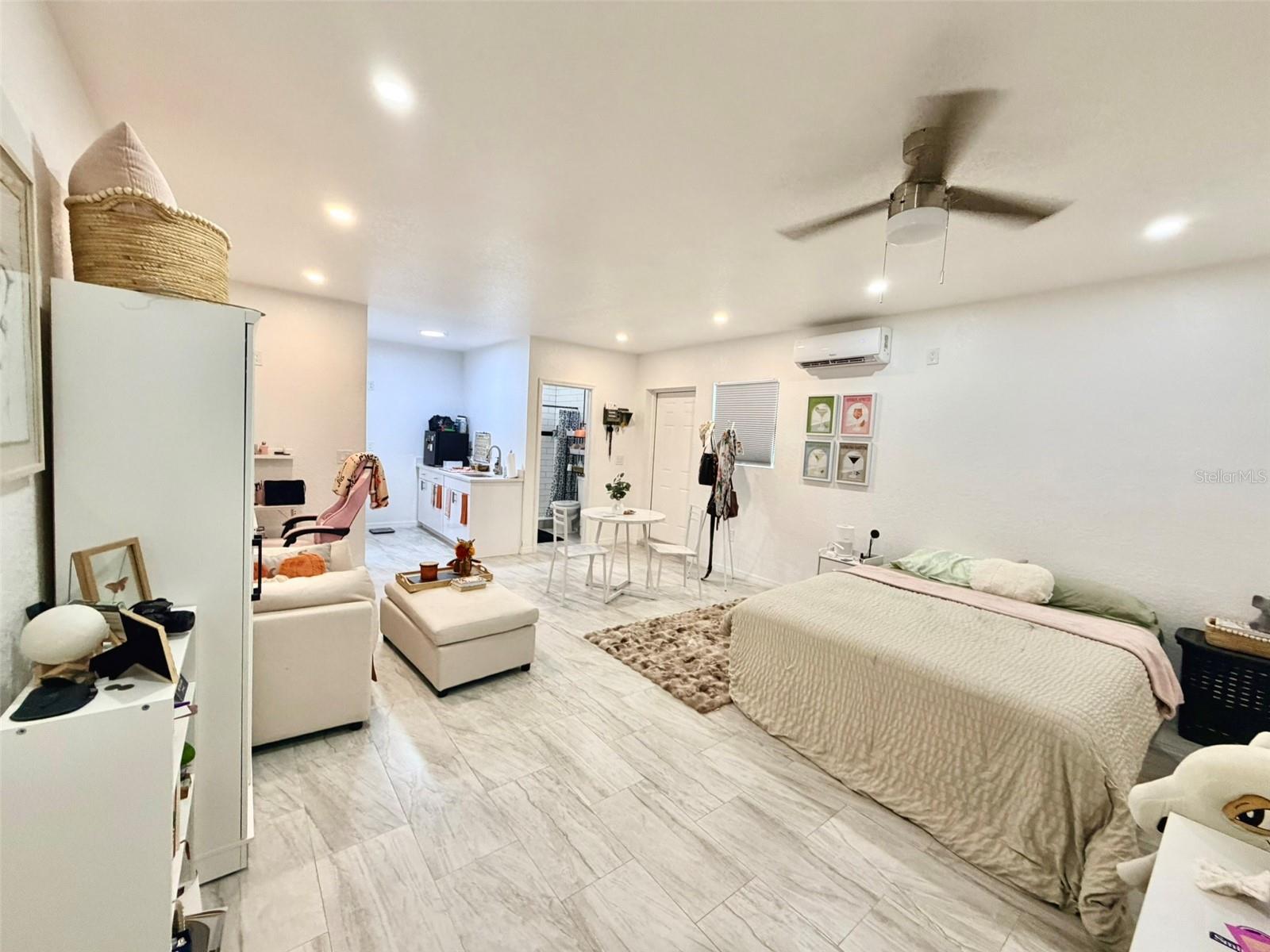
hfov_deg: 102.1
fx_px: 514
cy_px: 476
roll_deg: -2.5
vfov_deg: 85.7
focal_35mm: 14
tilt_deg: -4.7
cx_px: 635
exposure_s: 1/60
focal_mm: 2.22
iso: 250
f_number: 2.2
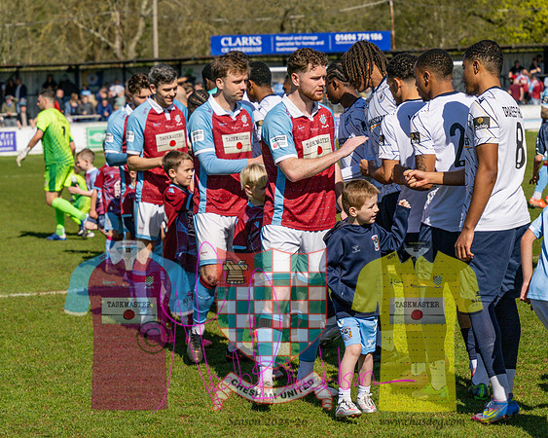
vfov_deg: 12.5
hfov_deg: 15.6
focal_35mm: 123
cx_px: 225
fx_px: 2001
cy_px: 242
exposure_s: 1/5000
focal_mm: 99
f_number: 6.3
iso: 400
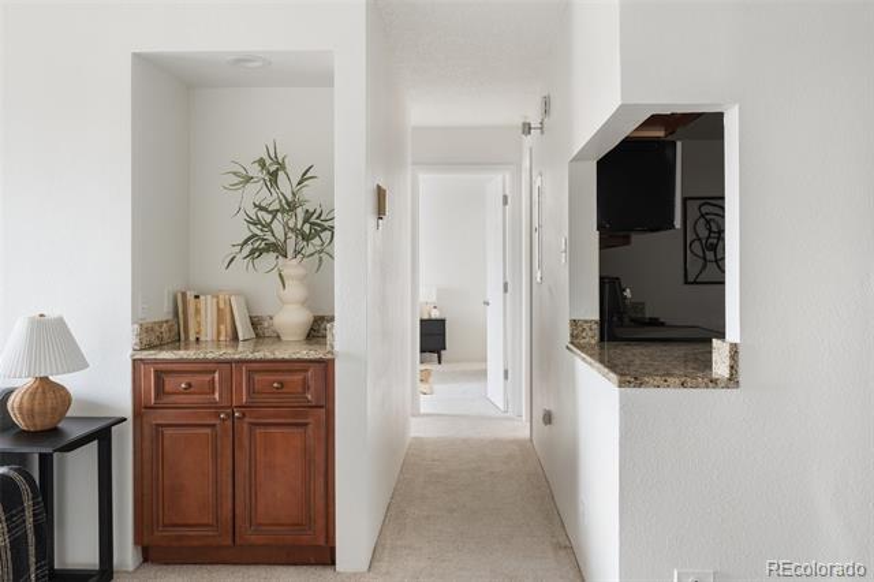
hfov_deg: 60.3
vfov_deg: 42.3
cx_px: 437
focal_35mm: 31
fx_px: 752
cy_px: 291
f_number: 8
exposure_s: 2.5
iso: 250
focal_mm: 31
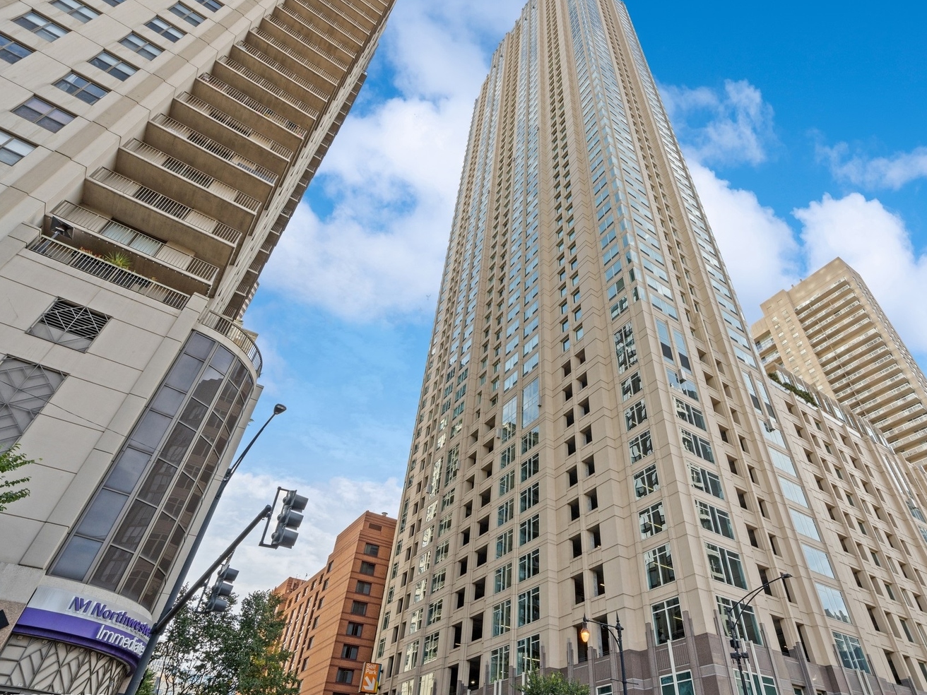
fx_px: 509
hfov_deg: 84.1
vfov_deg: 68.7
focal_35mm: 19
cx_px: 533
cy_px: 335
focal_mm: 16
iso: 320
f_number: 10
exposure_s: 1/200
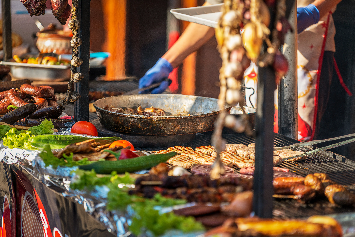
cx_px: 178
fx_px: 1953
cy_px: 118
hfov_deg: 10.4
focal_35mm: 198
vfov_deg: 6.9
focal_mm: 198
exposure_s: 1/350
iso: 100
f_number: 4
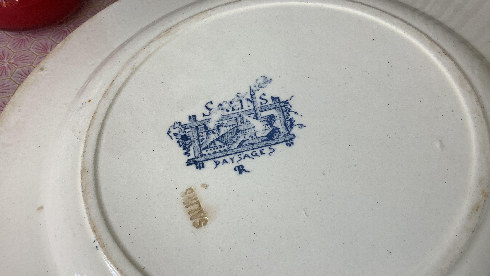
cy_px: 148
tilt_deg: -48.1
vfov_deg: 34.6
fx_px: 442
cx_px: 244
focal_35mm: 34
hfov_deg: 58.0
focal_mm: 3.3
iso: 32
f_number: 2.4
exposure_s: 1/120
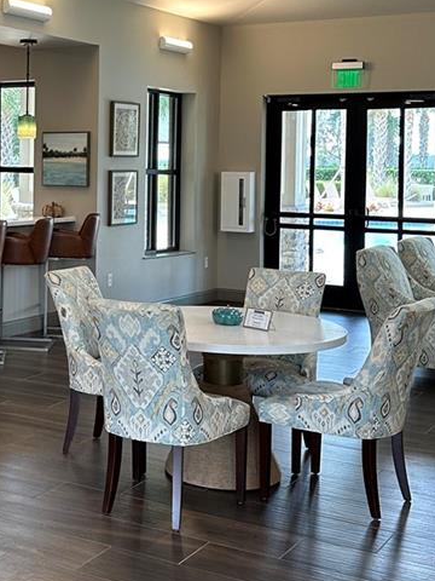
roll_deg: -0.4
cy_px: 172
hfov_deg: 23.7
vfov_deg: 31.8
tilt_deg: -1.8
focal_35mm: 60
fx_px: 1005
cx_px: 36
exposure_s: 1/120
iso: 160
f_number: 1.78
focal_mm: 6.86
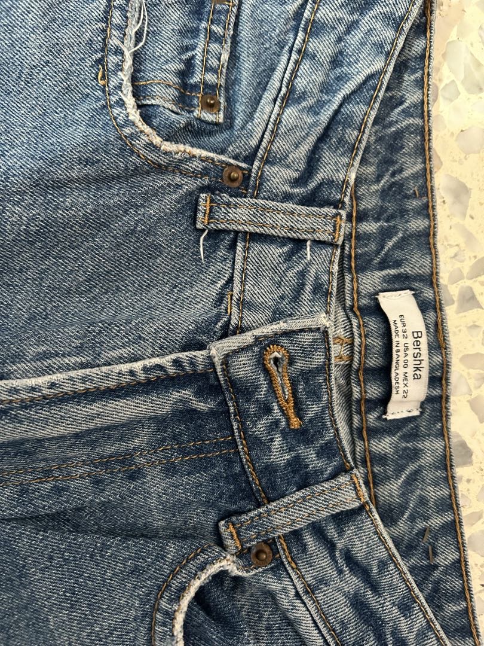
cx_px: 242
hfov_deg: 53.1
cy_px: 323
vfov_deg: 67.3
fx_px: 485
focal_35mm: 26
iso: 640
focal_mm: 5.7
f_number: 1.5
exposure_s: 1/36
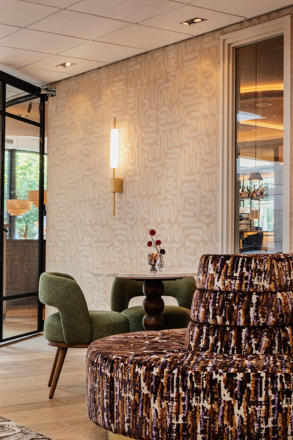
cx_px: 146
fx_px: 769
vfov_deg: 31.9
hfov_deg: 21.6
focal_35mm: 63
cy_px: 220
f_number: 11
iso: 320
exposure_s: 1/4
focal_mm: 42
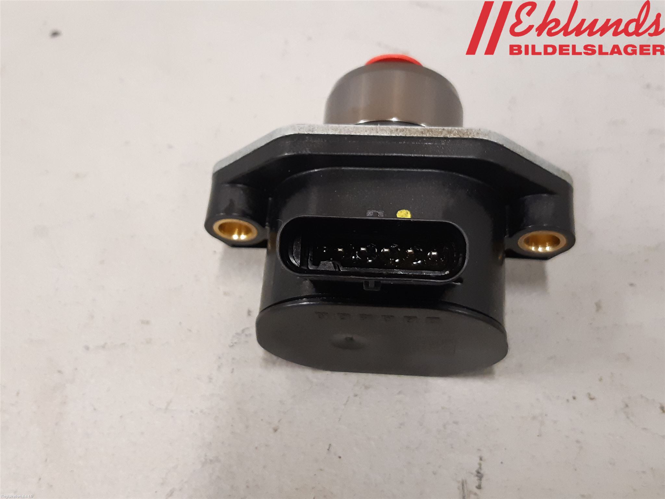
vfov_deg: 53.1
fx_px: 499
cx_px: 332
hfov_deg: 67.3
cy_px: 250
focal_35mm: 26
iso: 250
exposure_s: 1/50
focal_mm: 3.93
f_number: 1.7
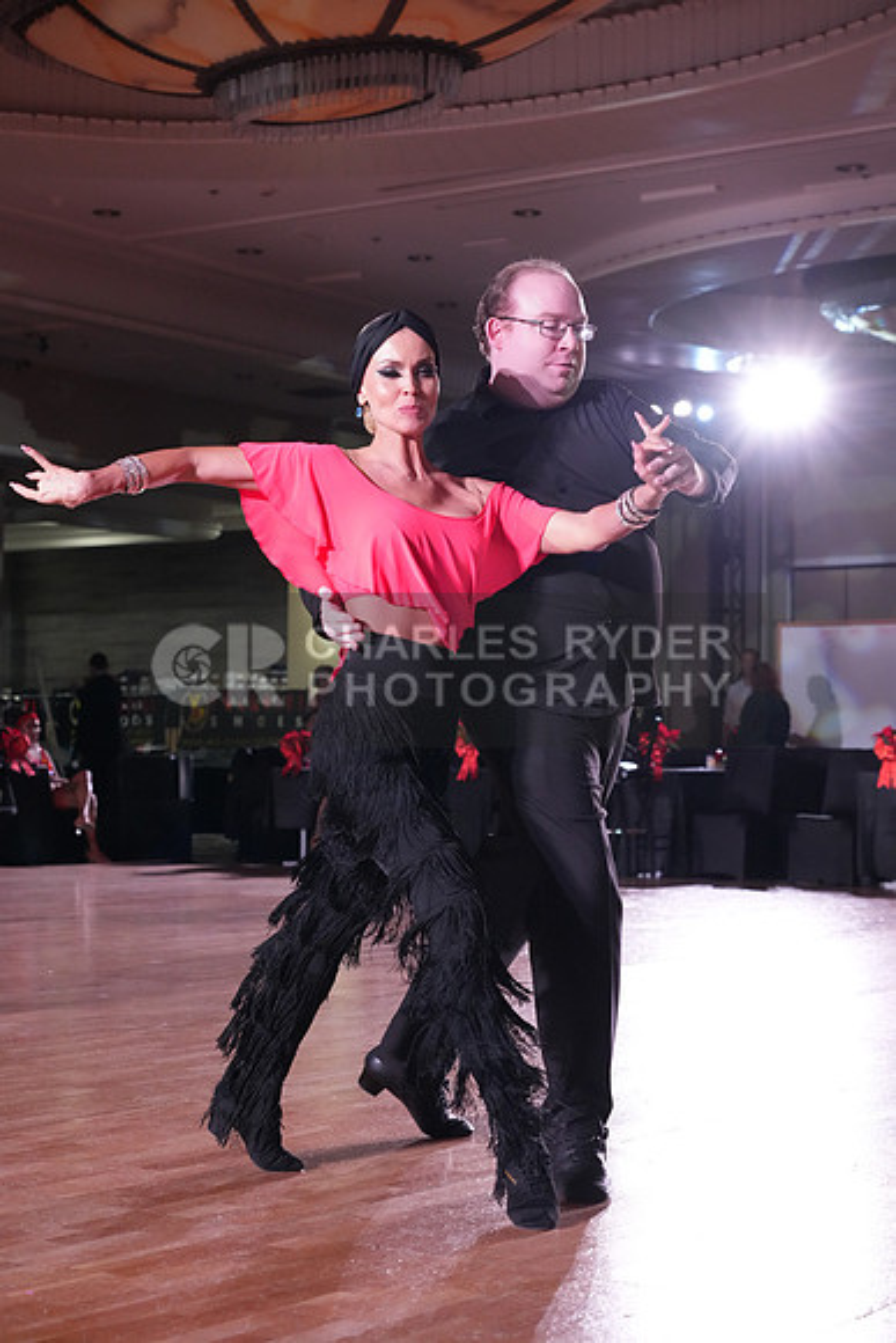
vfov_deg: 31.9
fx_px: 2350
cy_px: 672
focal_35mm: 63
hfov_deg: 21.6
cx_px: 448
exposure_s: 1/320
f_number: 5
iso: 5000
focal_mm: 63
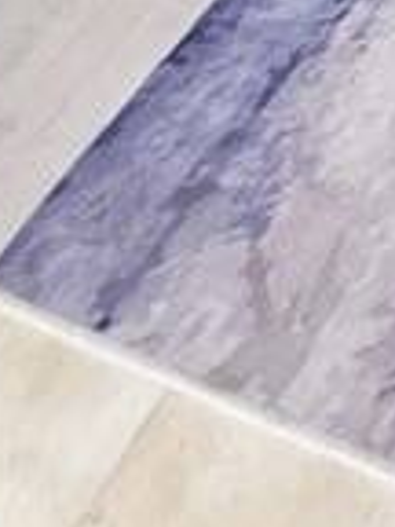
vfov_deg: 9.1
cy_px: -1400
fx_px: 1461
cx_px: 764
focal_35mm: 96
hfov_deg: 13.4
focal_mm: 1.7
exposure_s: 1/60
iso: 100
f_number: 2.2
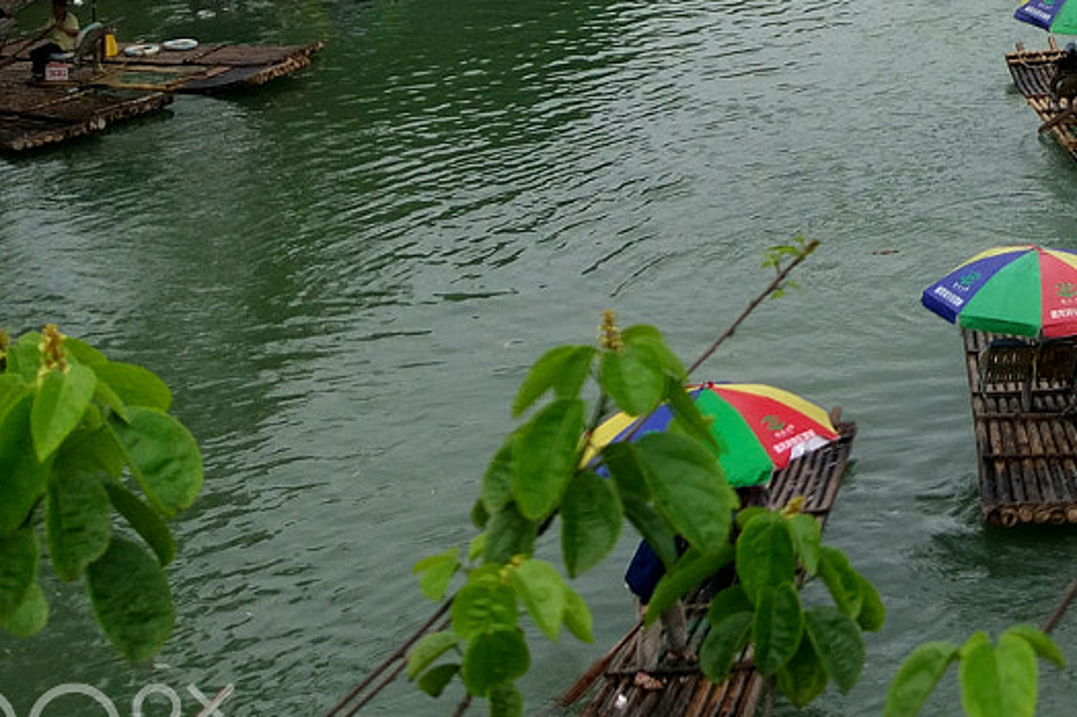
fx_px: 2662
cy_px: -232
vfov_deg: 14.6
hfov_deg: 21.0
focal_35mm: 89
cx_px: 1369
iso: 100
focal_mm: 4.26
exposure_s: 1/813
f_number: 2
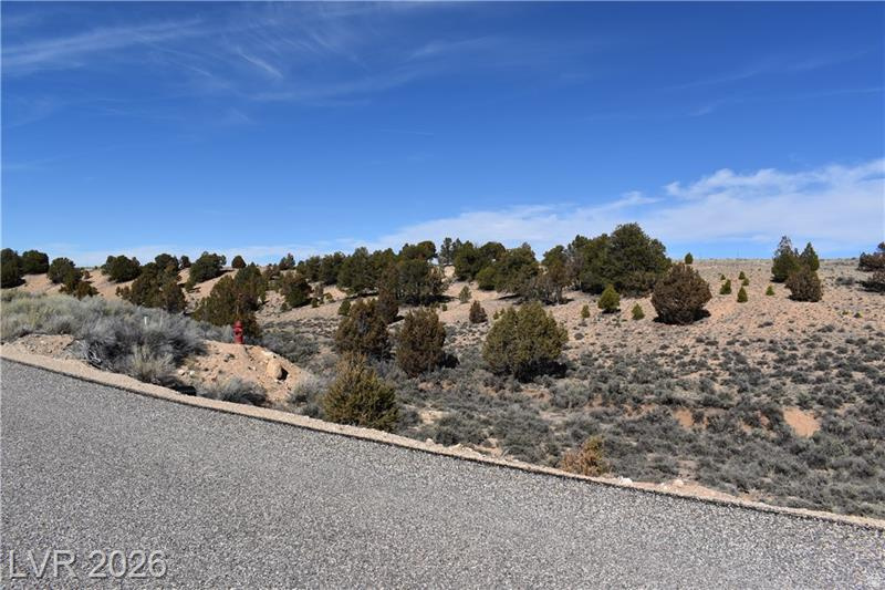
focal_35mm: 27
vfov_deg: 47.9
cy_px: 295
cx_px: 442
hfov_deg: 67.4
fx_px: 664
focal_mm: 18
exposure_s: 1/400
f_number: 10
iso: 100
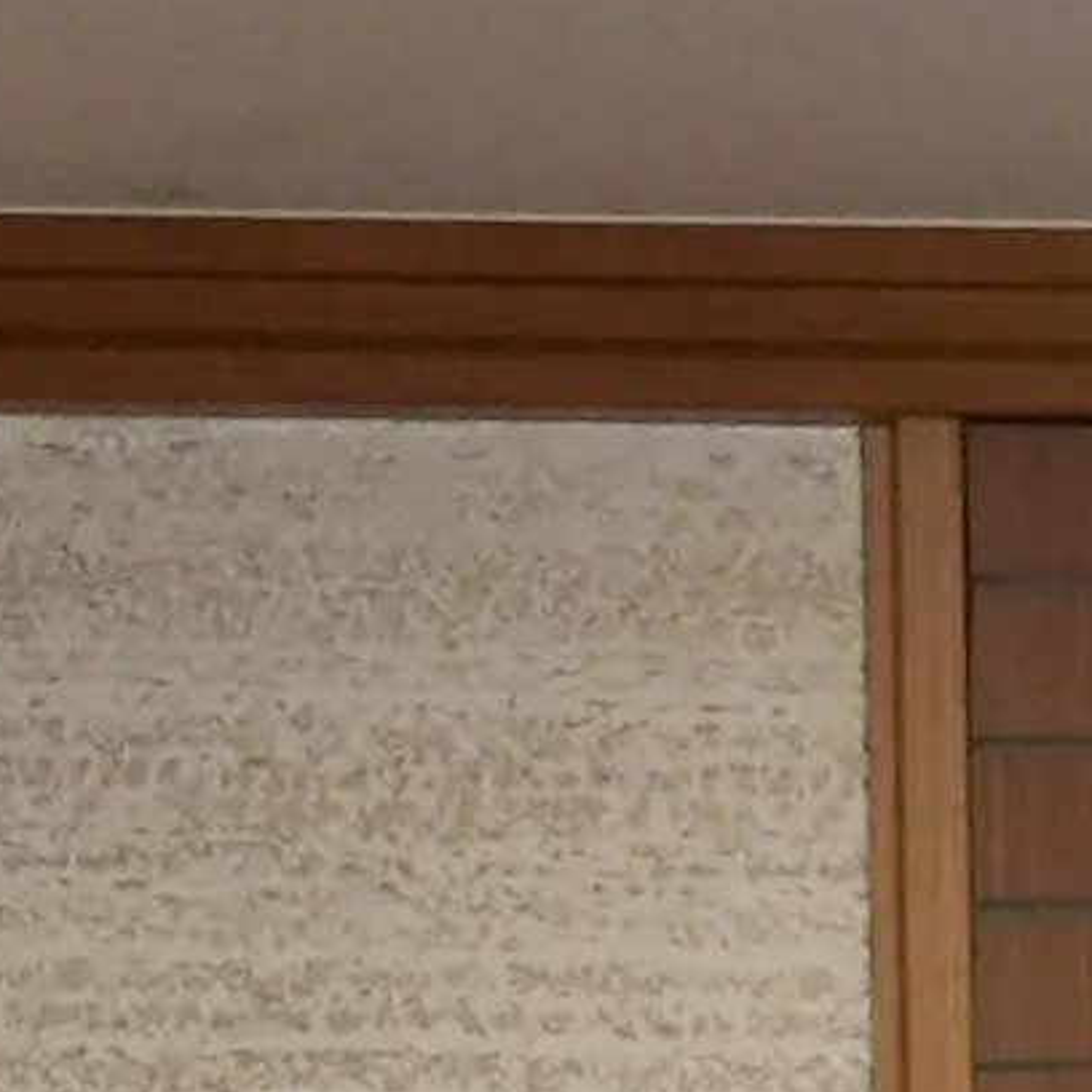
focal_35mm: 345
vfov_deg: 4.9
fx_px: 12313
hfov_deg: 4.5
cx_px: 4992
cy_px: 2968
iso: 1600
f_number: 2.8
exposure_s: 1/250
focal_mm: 39
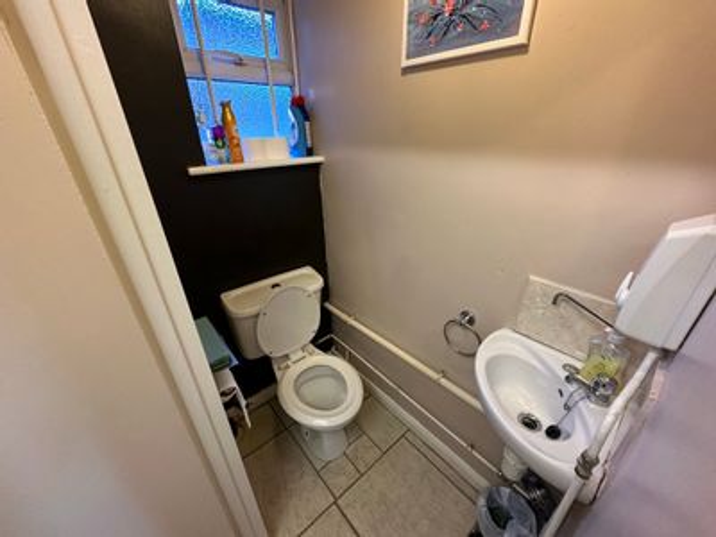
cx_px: 358
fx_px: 290
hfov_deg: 102.1
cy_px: 268
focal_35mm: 14
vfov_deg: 85.7
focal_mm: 2.22
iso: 320
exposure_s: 1/100
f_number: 2.2
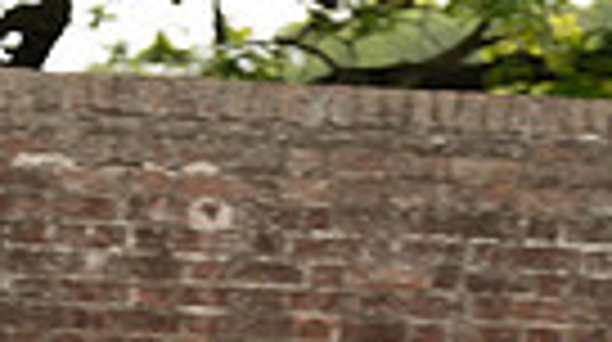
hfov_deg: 5.4
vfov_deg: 3.0
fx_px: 6497
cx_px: 344
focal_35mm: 401
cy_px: 614
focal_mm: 70
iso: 1000
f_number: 4.5
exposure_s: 1/1000
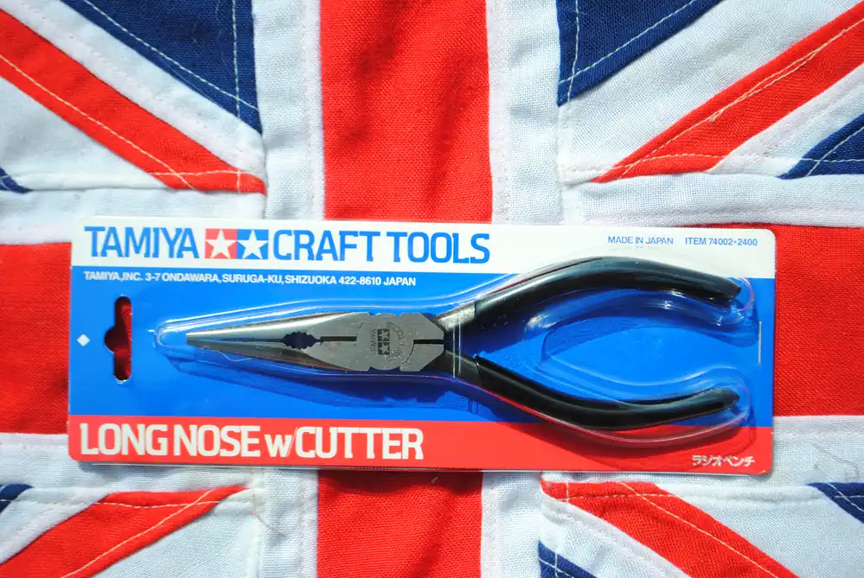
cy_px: 289
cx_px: 432
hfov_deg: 29.8
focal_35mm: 68
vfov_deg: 20.2
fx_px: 1622
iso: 100
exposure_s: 1/500
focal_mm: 45
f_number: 8
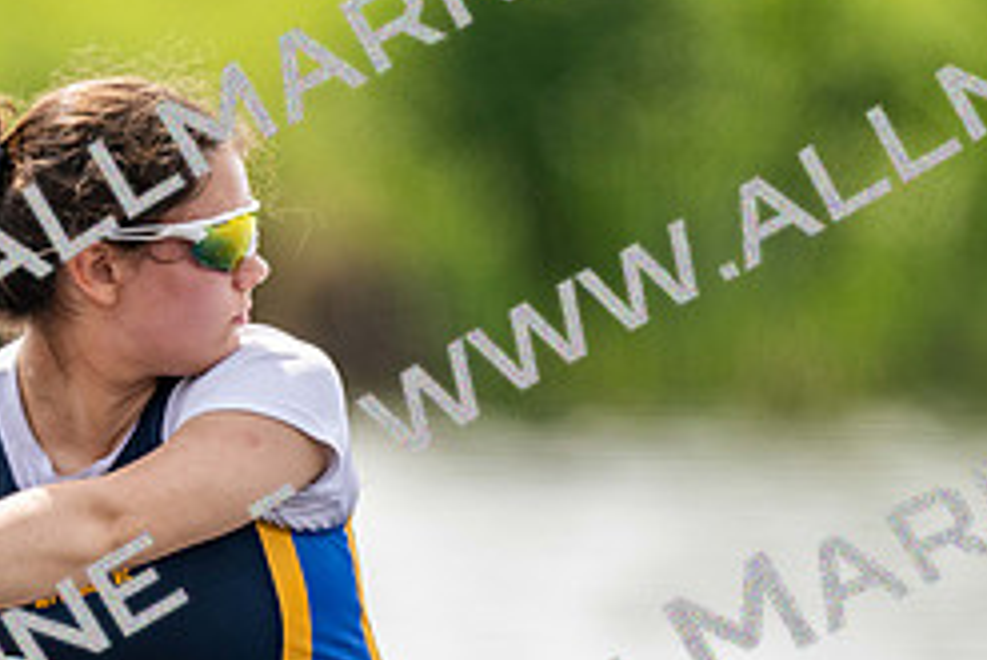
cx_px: 68
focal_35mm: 1410
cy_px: 522
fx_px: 38679
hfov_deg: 1.5
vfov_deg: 1.0
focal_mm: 600
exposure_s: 1/2500
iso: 400
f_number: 4
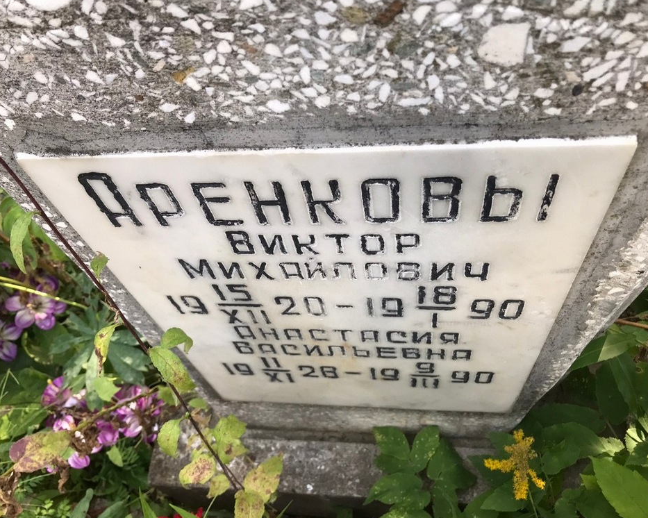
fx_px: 575
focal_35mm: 30
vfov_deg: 48.5
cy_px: 262
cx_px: 313
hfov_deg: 58.8
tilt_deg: -51.2
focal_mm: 3.99
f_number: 1.8
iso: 32
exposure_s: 1/100
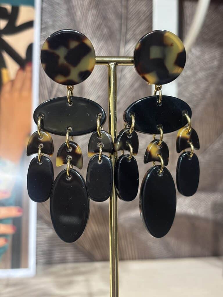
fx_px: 447
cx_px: 112
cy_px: 148
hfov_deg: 28.0
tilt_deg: +0.9
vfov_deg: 36.8
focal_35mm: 52
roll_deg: -0.8
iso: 80
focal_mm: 5.96
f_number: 1.6
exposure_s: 1/50
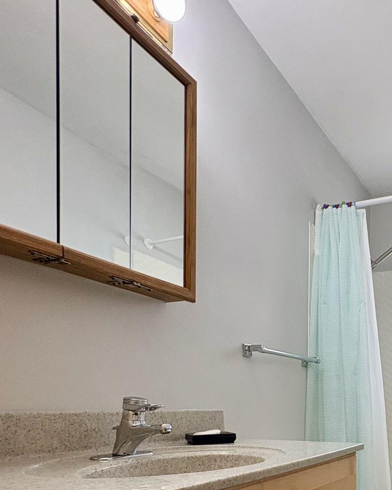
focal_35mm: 29
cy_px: 412
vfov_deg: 54.9
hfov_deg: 45.1
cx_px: 357
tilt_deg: +1.1
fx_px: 421
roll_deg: +0.8
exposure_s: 1/120
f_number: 2.2
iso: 200
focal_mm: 2.22
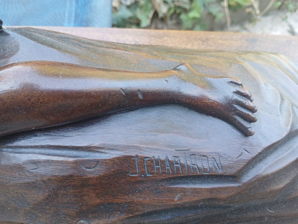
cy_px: 112
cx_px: 149
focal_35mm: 26
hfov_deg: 67.3
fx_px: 224
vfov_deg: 53.1
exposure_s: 1/50
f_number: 1.8
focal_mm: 3.98
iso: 80
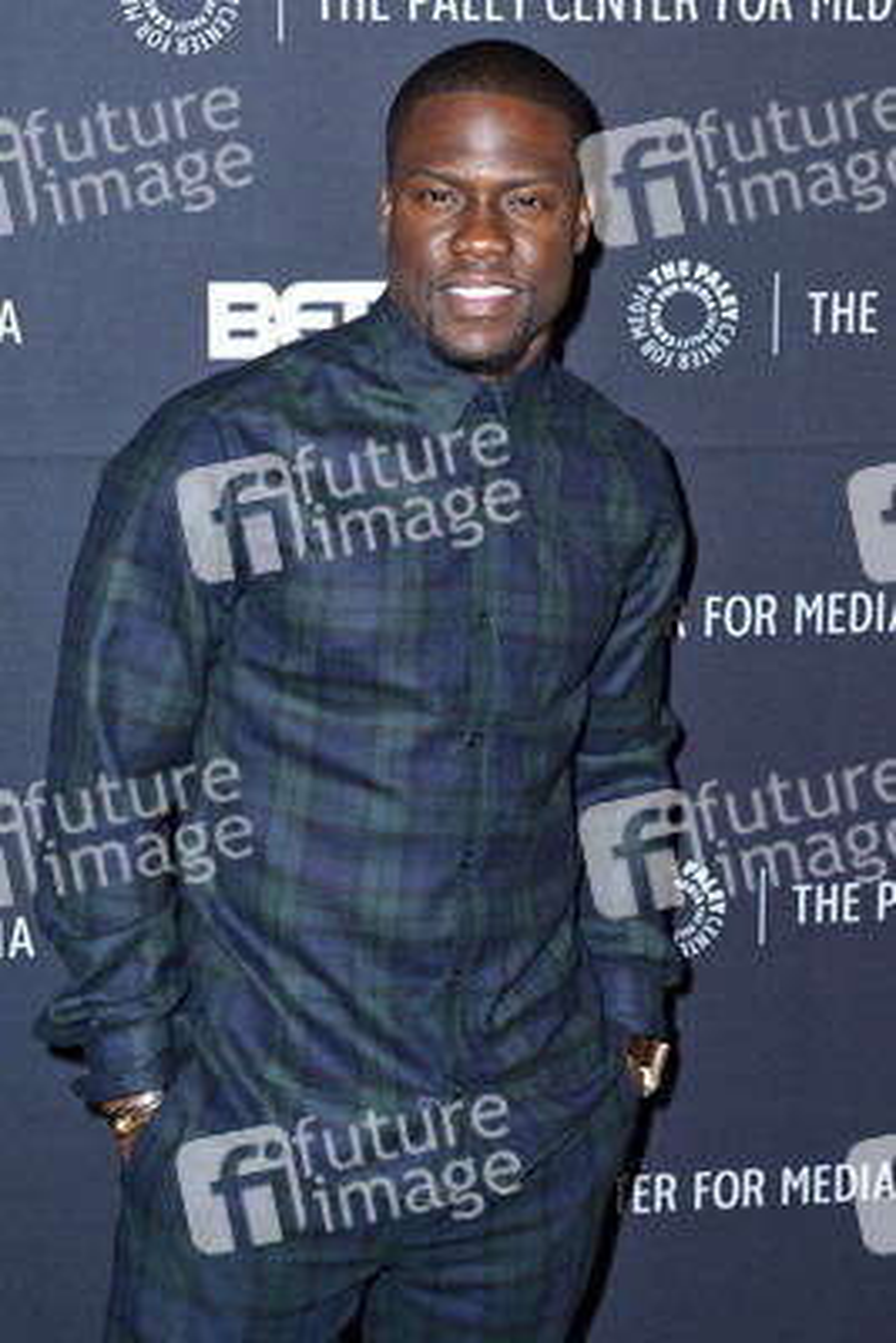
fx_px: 2238
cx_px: 448
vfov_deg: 33.4
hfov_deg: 22.6
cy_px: 672
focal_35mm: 60
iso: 400
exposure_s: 1/320
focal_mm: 60
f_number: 4.5
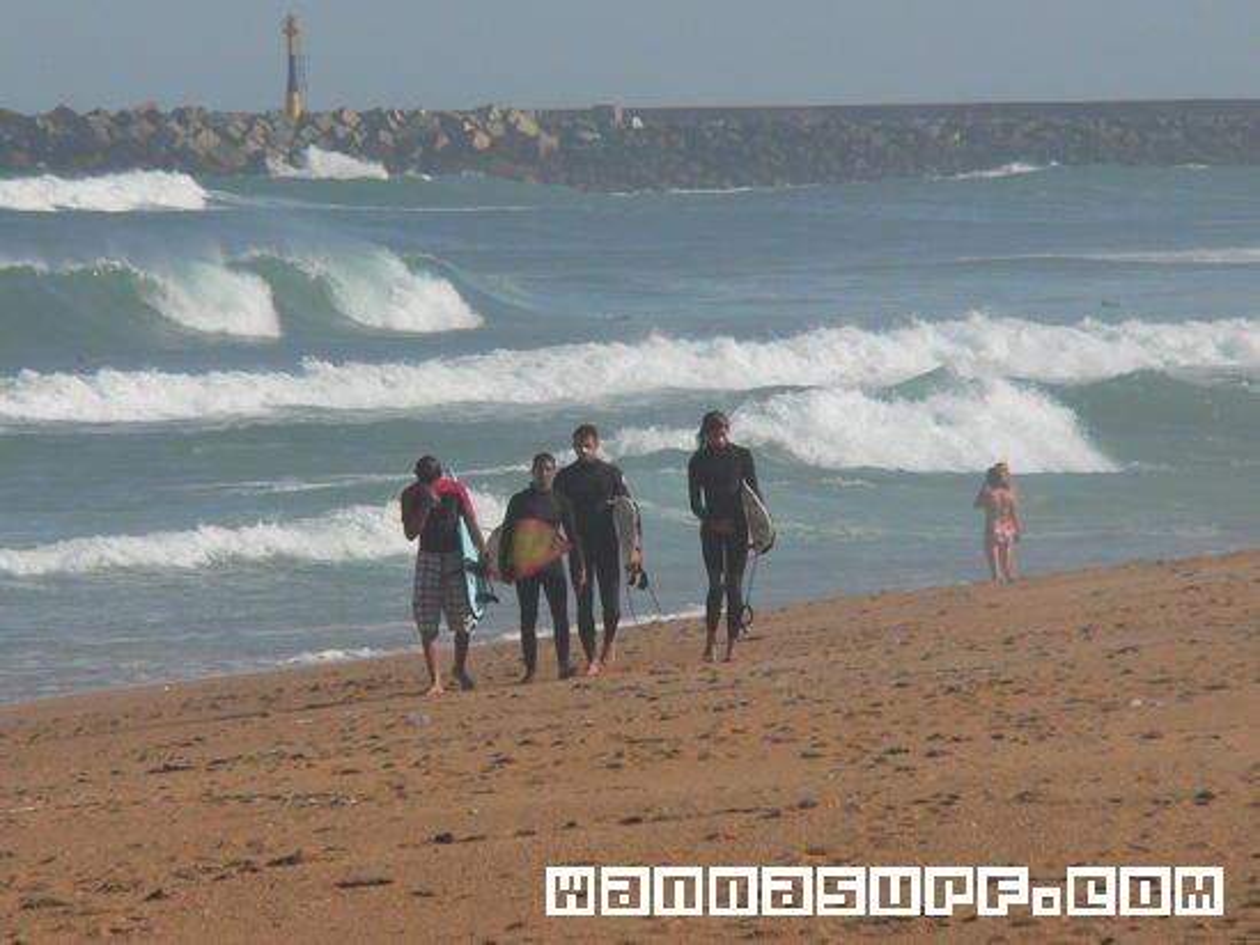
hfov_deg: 4.6
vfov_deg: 3.4
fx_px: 15728
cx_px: 630
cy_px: 472
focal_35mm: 432
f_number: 8
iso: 200
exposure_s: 1/800
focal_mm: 72
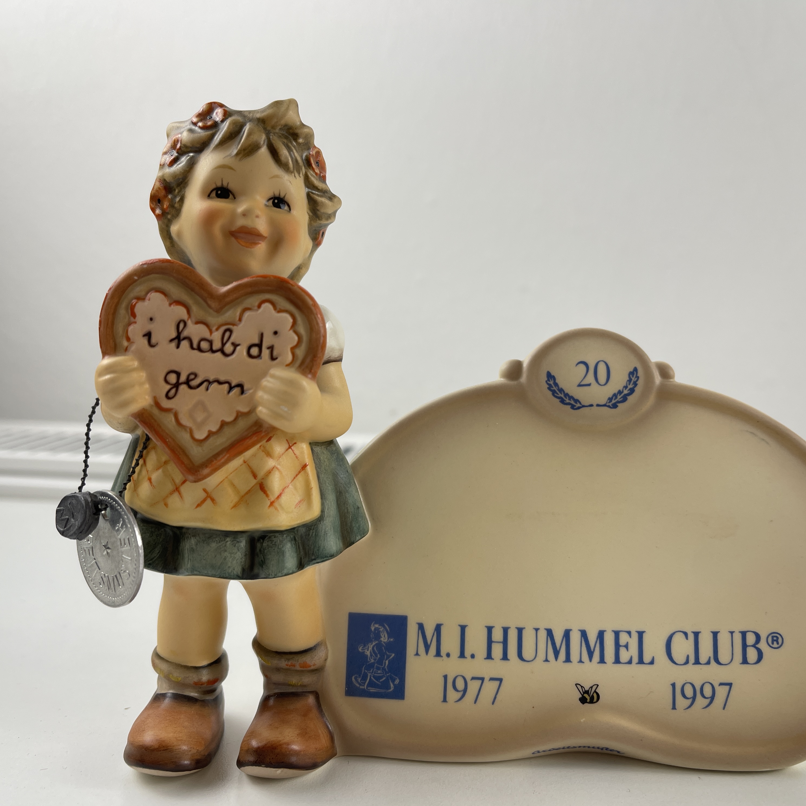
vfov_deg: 54.0
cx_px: 403
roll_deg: -1.6
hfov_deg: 54.0
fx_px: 790
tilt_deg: -8.1
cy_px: 404
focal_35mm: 30
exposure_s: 1/191
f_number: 1.6
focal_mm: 5.1
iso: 32
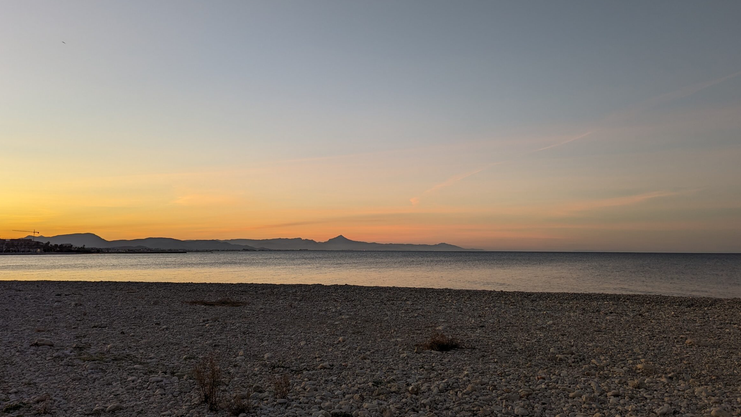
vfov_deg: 39.7
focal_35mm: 29
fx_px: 570
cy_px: 142
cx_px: 373
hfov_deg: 66.1
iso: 39
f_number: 1.85
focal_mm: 6.81
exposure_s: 1/61.8
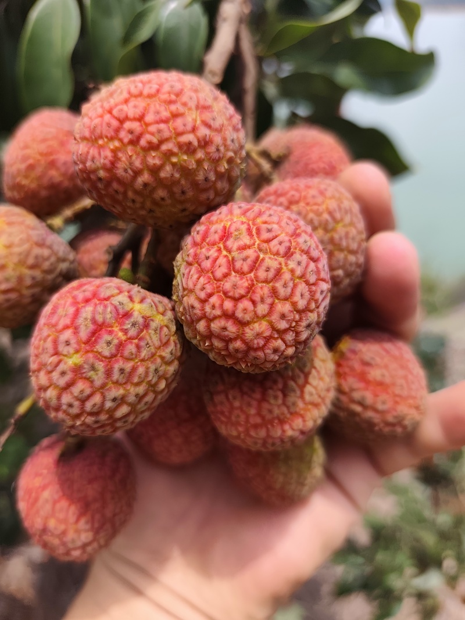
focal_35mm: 24
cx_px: 232
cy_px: 310
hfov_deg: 56.8
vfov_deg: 71.6
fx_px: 430
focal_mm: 5.84
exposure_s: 1/1442
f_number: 1.6
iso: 50
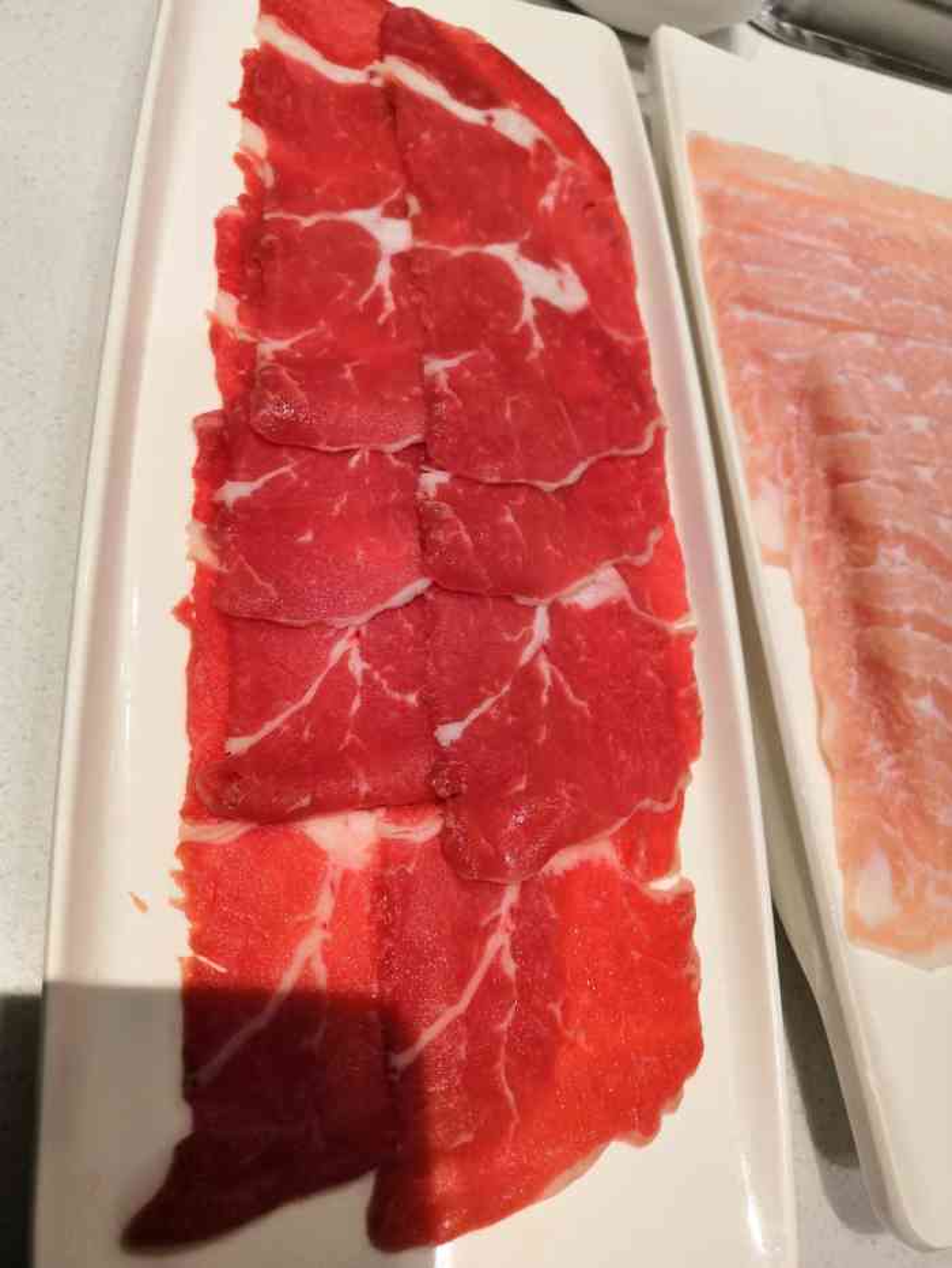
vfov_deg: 65.3
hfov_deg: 51.4
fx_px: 990
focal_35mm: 27
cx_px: 476
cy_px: 634
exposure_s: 1/33.3
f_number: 1.8
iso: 320
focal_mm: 3.95
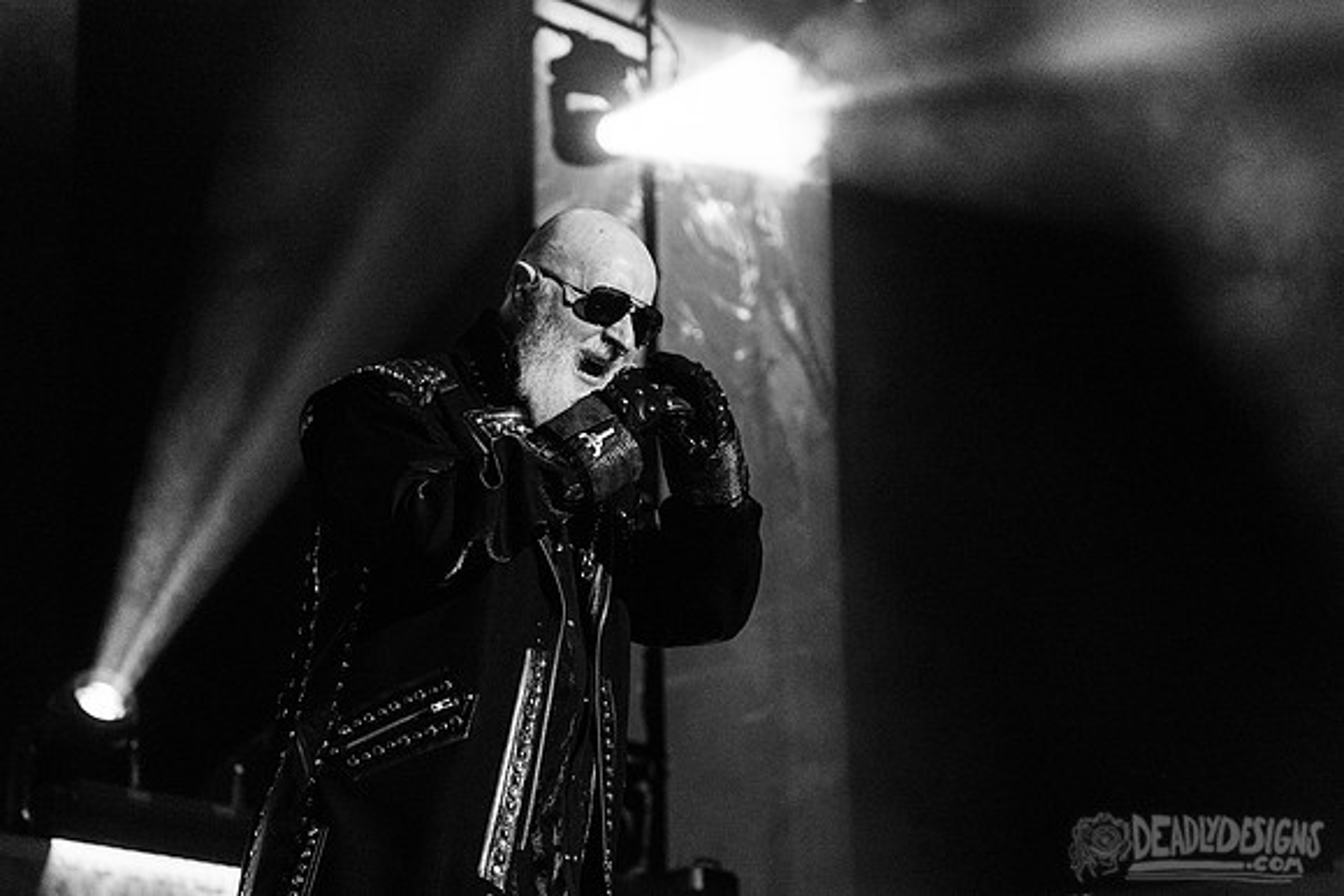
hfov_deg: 21.2
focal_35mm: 96
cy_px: 521
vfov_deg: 14.2
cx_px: 666
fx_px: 3590
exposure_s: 1/640
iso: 1600
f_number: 4
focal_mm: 70
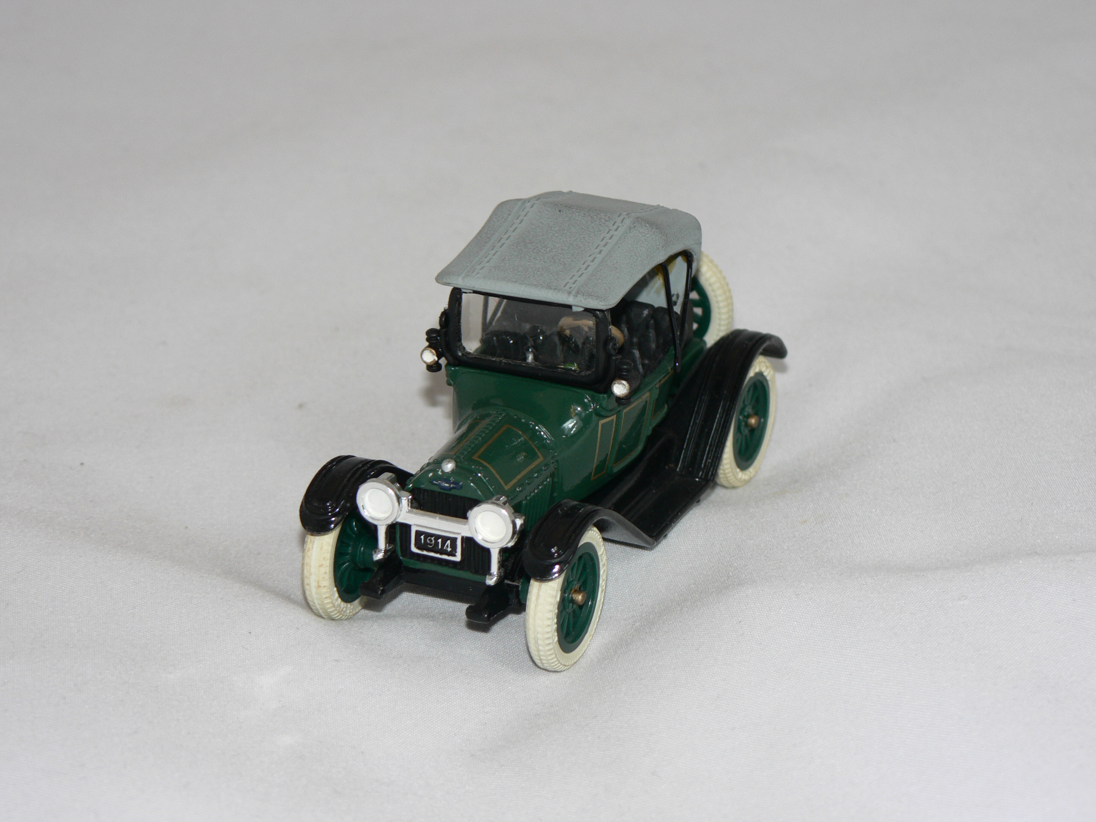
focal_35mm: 122
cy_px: 411
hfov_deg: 16.1
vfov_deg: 12.1
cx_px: 548
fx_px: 3863
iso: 80
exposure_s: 1/60
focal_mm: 20.3
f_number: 3.2
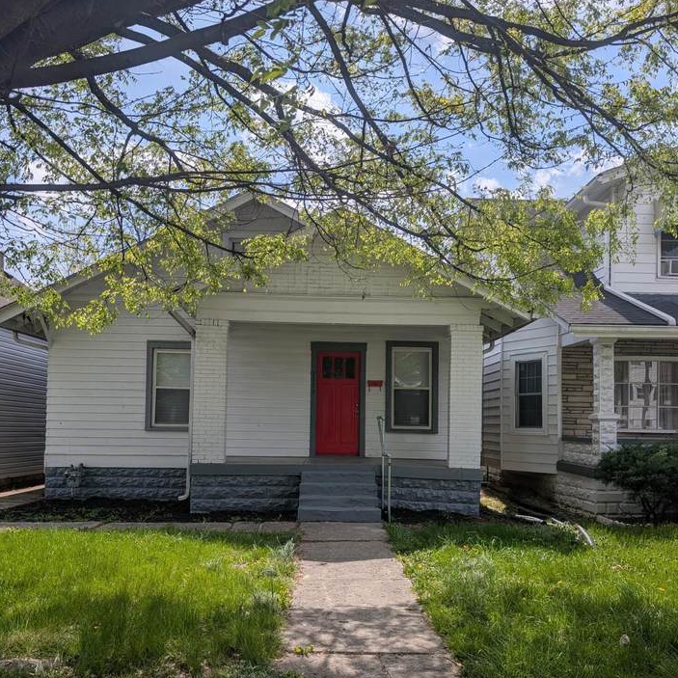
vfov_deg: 55.2
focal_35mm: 29
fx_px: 643
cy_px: 411
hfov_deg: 55.6
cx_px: 343
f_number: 1.68
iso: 20
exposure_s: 1/1637
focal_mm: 6.9
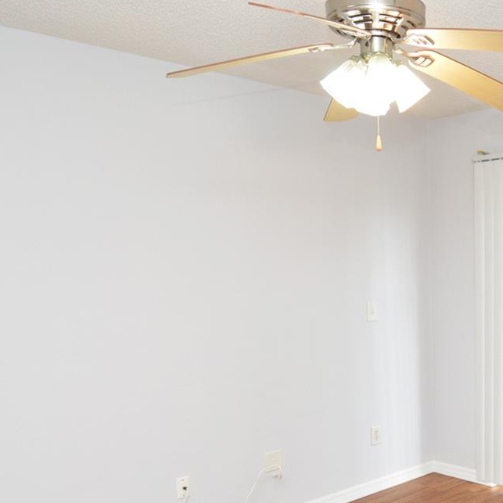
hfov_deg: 40.3
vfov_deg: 41.9
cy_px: 406
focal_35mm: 38
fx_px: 625
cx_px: 460
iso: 400
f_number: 4.5
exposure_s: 1/80
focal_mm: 12
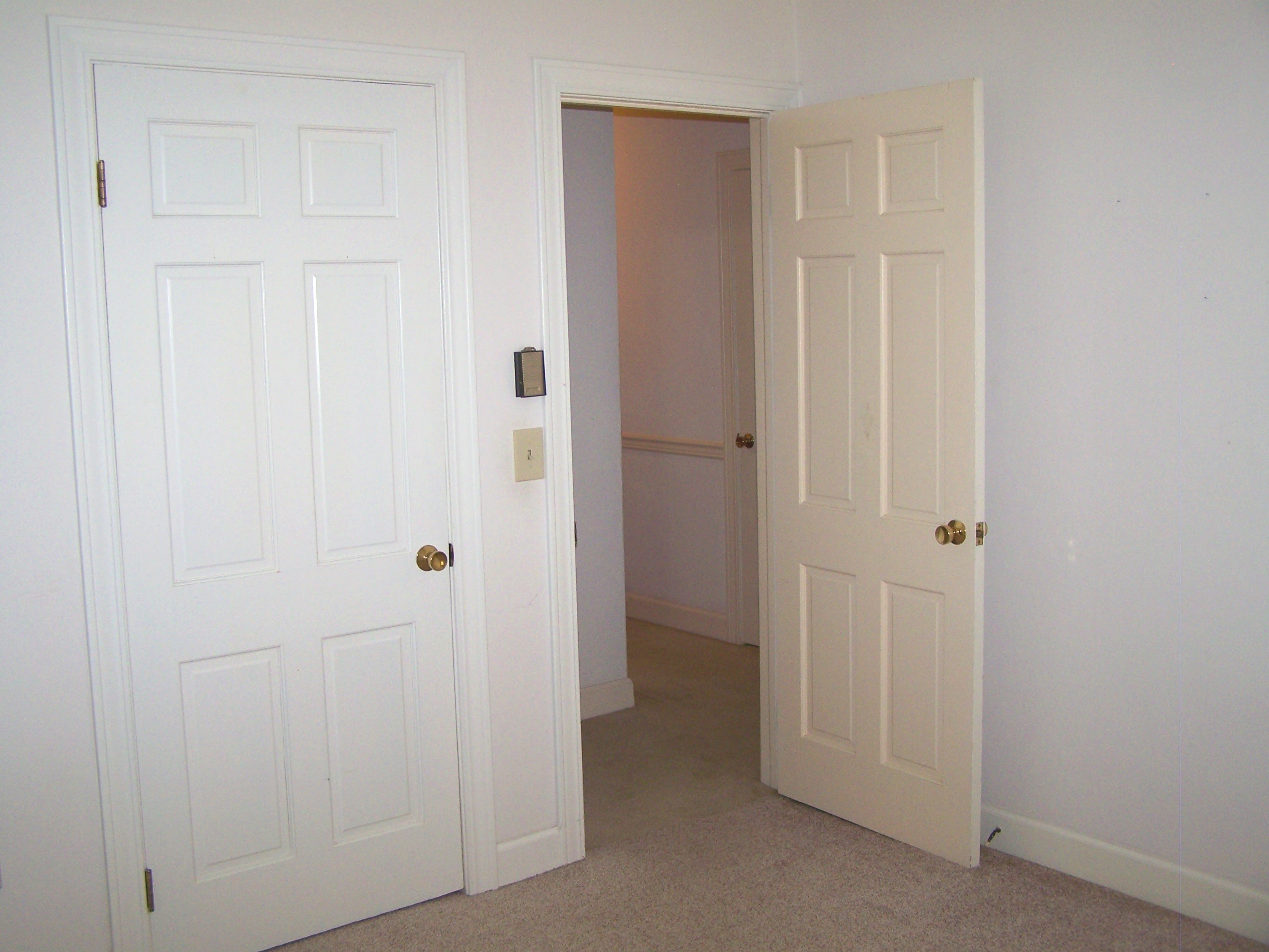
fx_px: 1393
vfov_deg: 37.7
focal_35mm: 38
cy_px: 476
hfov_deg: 49.0
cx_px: 634
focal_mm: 6.3
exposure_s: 1/60
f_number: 2.8
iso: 80
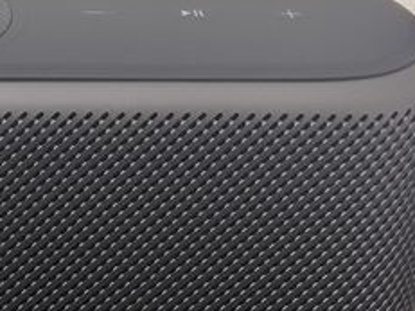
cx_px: -96
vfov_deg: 19.1
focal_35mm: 77
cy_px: 153
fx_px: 923
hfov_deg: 23.0
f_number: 1.79
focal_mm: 4.74
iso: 569
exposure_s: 1/33
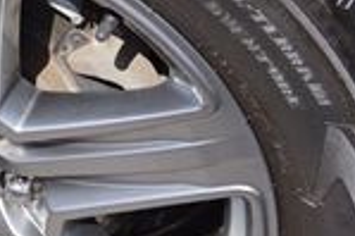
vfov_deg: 9.6
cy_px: 45
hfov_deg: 13.6
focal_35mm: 142
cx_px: -172
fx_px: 1399
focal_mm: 22
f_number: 6.3
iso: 100
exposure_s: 1/200
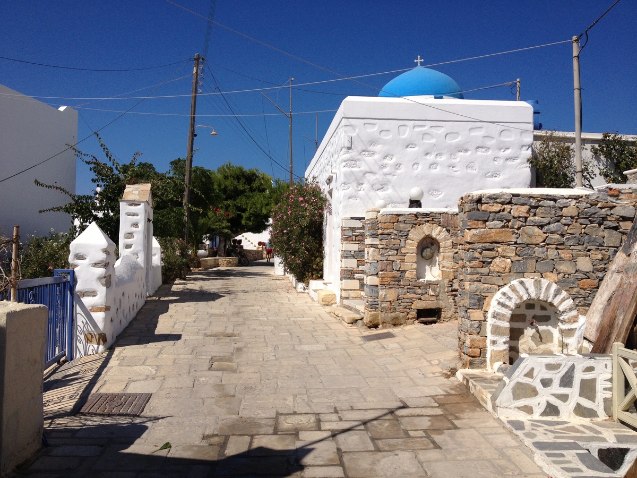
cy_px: 239
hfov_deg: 52.6
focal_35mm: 35
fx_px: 644
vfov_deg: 40.7
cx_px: 318
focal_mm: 4.28
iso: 50
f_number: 2.4
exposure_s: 1/3953
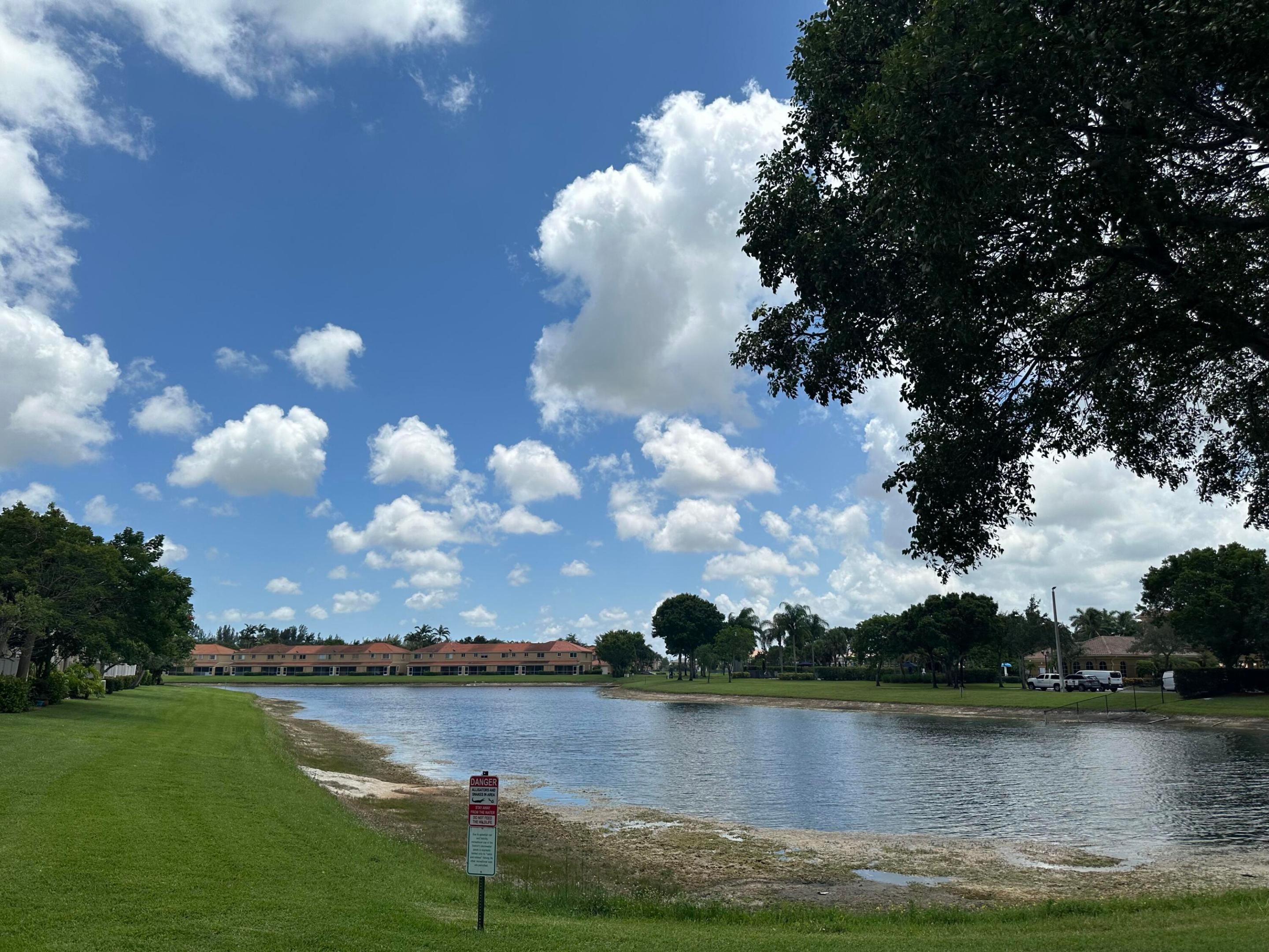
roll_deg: -0.8
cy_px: 476
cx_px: 634
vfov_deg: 56.8
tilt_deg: +11.9
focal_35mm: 24
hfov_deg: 71.6
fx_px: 880
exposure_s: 1/7576
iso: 80
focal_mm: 6.86
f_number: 1.78
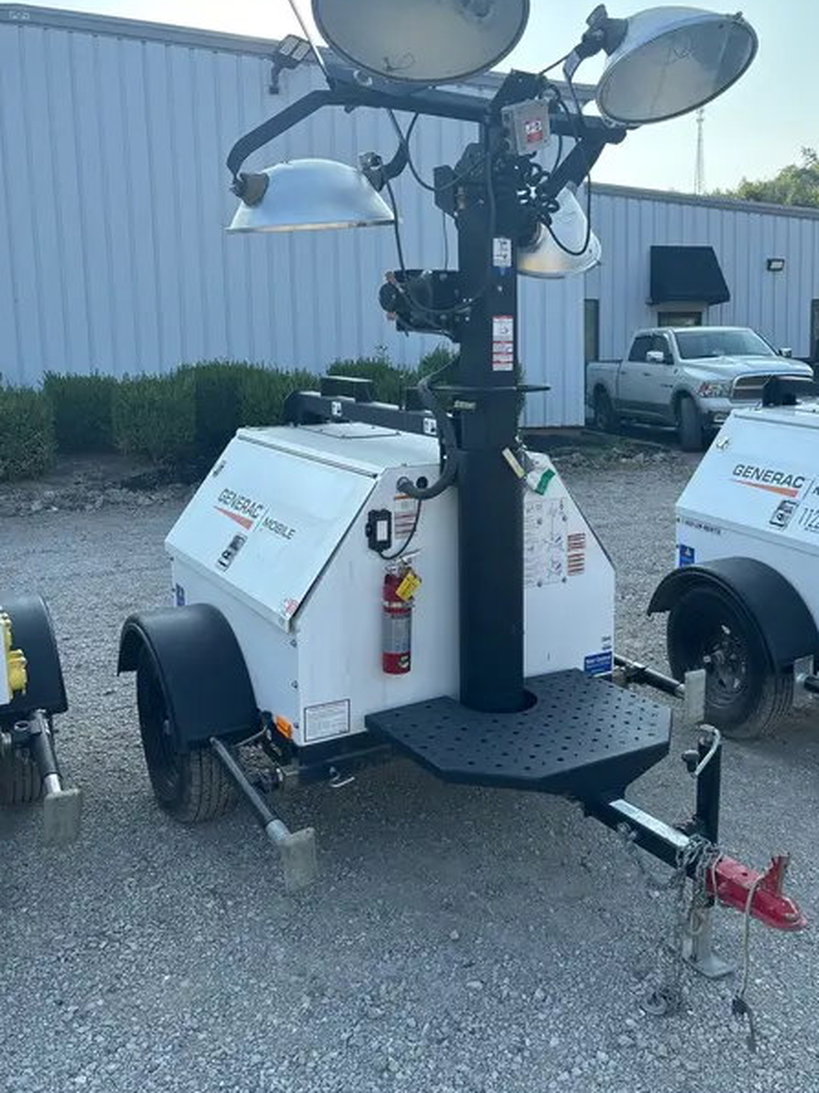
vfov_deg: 56.8
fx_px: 1009
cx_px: 489
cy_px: 529
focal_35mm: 32
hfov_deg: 43.9
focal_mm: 5.96
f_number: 1.6
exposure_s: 1/943
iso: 50
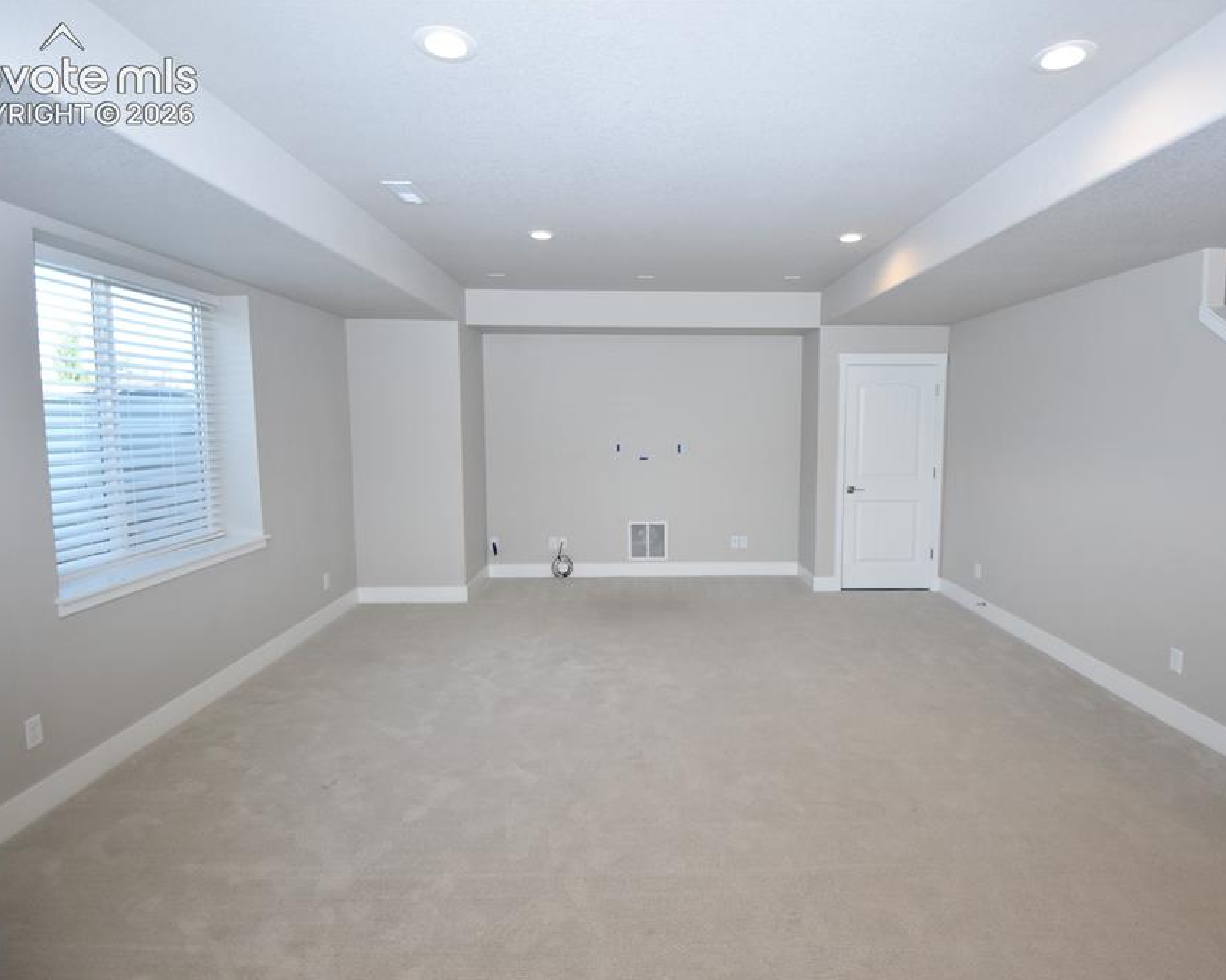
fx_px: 617
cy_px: 490
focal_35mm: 17
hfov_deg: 89.5
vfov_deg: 77.0
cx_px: 655
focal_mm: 10
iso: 640
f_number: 3.5
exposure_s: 1/250
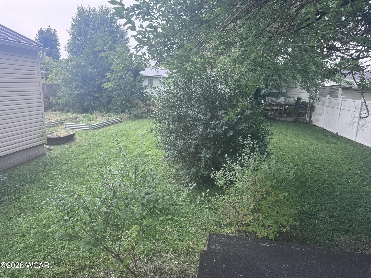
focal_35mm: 24
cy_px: 139
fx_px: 257
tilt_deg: -12.6
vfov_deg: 56.8
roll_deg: -2.9
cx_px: 186
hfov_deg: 71.6
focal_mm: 6.76
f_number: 1.78
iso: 80
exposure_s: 1/121
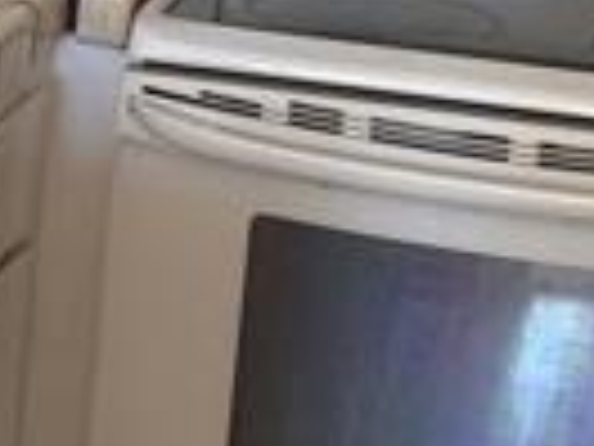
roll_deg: -2.1
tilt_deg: -14.7
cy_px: 86
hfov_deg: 10.3
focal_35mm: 186
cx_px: -320
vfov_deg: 8.0
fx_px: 3192
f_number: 1.78
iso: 250
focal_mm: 6.76
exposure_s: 1/60
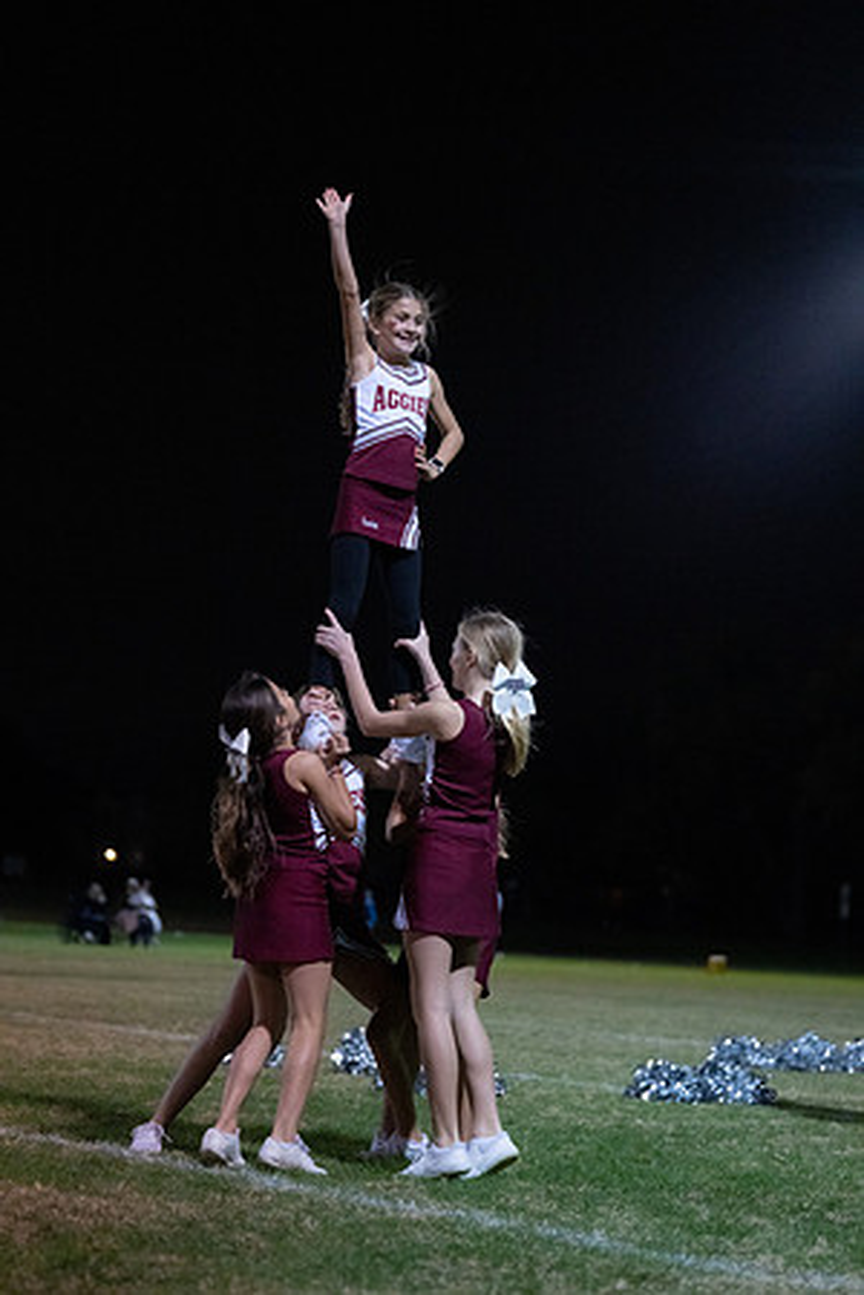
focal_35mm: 88
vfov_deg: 23.1
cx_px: 432
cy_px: 648
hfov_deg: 15.5
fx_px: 3168
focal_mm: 88
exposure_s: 1/800
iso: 8000
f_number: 2.8
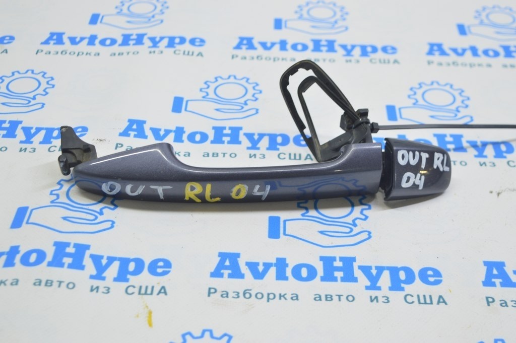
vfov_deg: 22.6
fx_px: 859
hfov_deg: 33.4
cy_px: 172
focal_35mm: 60
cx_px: 258
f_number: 5.6
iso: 400
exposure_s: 1/20
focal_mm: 40
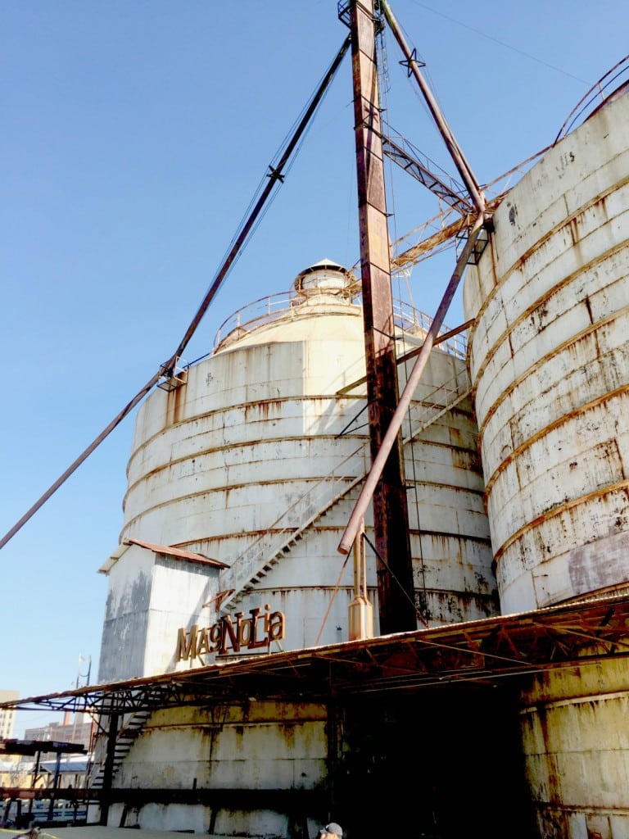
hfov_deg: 48.2
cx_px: 314
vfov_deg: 61.7
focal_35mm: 29
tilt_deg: +27.1
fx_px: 703
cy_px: 420
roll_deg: +0.8
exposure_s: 1/1199
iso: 32
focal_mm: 4.15
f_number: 2.2
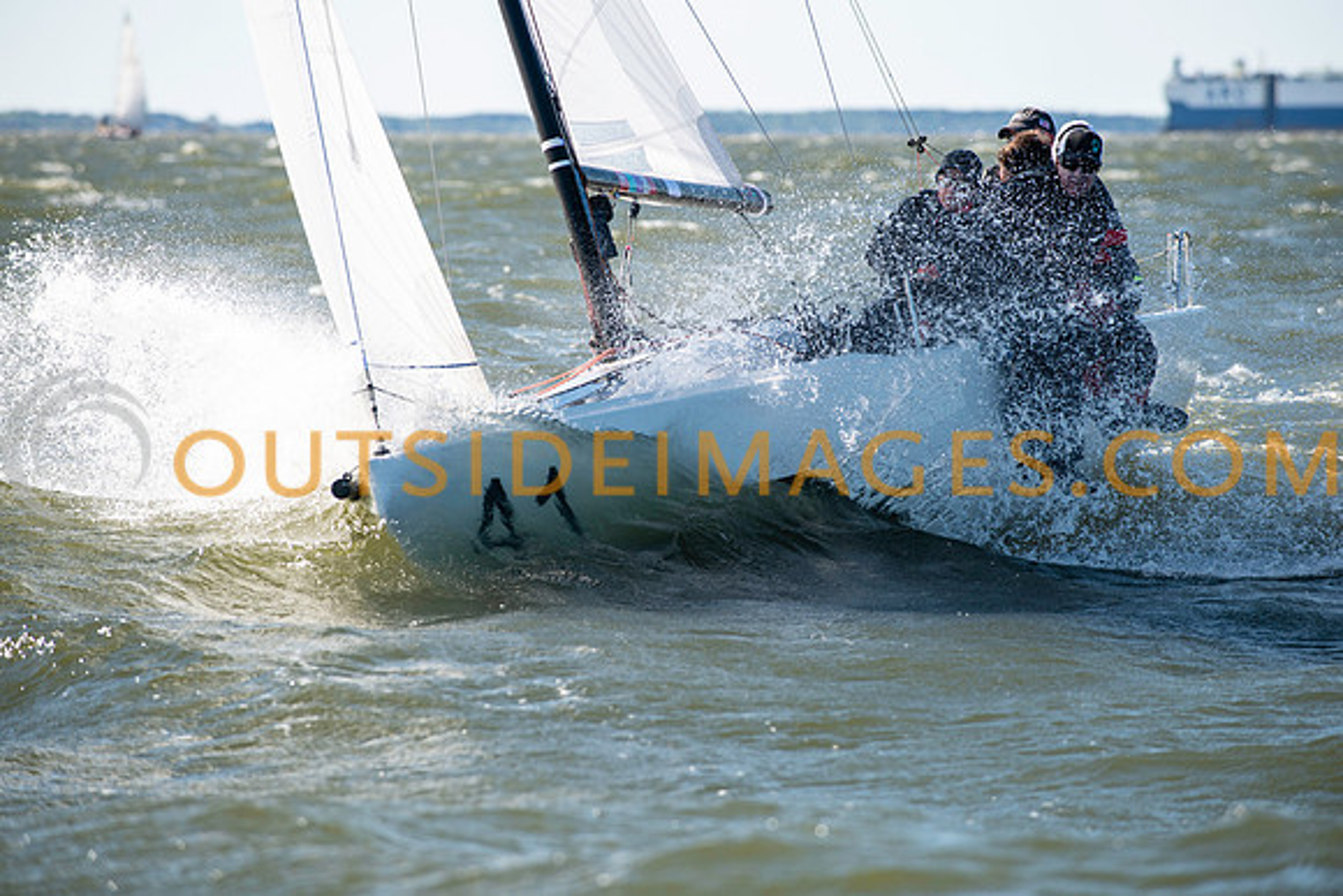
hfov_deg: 9.9
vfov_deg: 6.6
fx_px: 7745
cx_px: 672
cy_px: 448
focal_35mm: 208
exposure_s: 1/2000
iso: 320
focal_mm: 200
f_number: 5
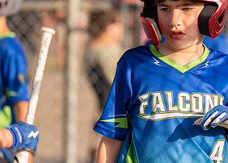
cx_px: 186
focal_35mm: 299
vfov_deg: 4.8
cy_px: 71
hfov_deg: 6.7
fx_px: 1938
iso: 500
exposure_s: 1/5000
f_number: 2.8
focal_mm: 138
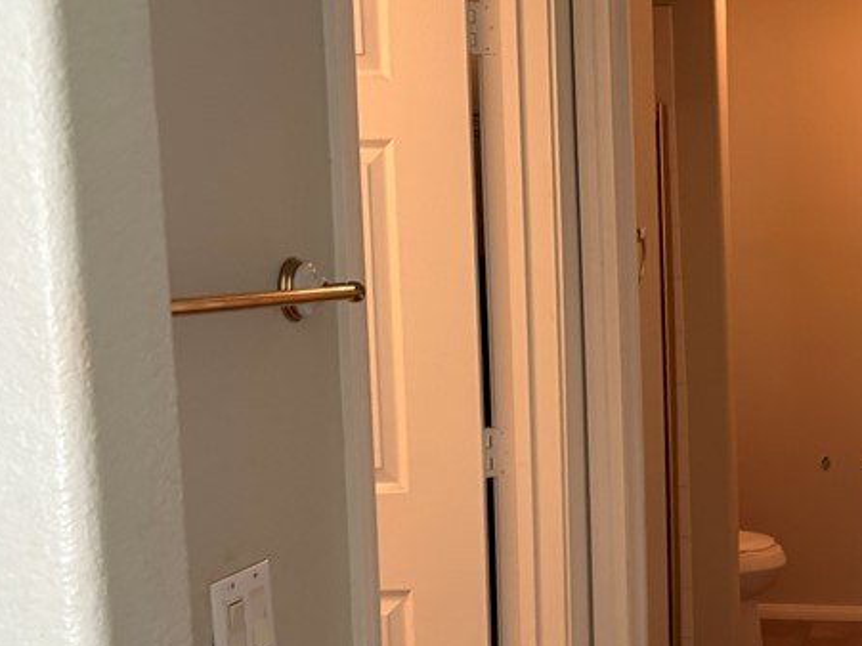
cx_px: 814
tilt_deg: -8.2
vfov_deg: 24.6
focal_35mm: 59
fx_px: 1469
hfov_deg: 30.9
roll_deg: +0.6
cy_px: 472
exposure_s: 1/60
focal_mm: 5.96
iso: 250
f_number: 1.6
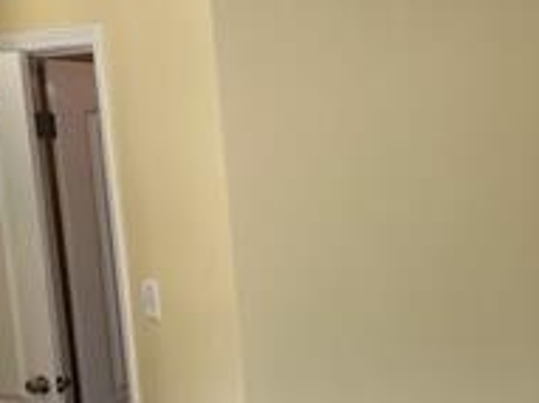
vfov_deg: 16.0
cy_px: 538
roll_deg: +0.4
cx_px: 680
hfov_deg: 20.7
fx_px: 1354
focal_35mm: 87
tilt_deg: -15.6
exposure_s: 1/171
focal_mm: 5.7
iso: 64
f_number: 1.5
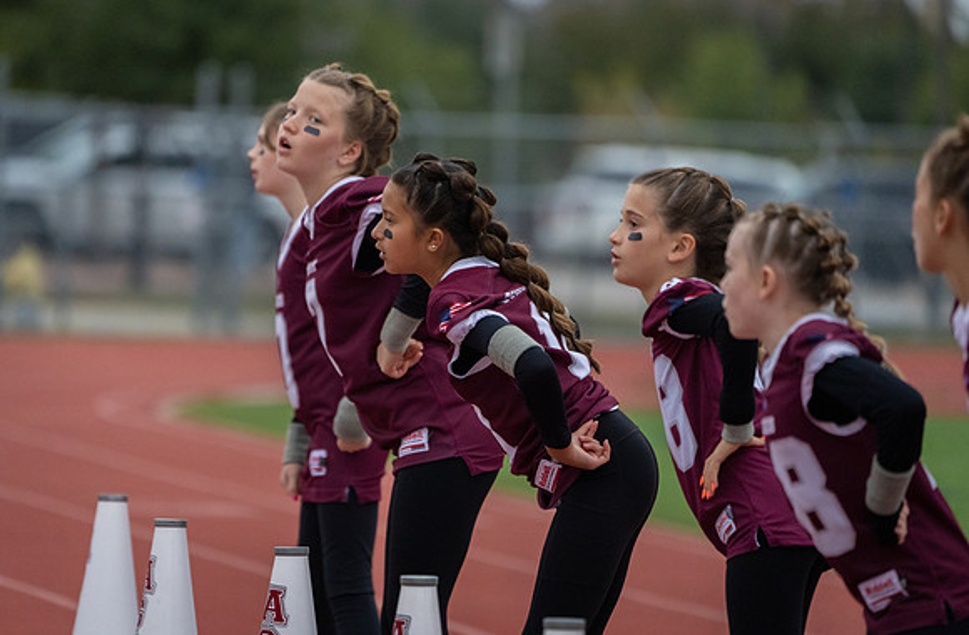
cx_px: 432
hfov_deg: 4.7
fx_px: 11933
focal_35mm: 446
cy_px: 277
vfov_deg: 3.0
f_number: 5.6
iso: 5000
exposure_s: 1/1000
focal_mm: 400
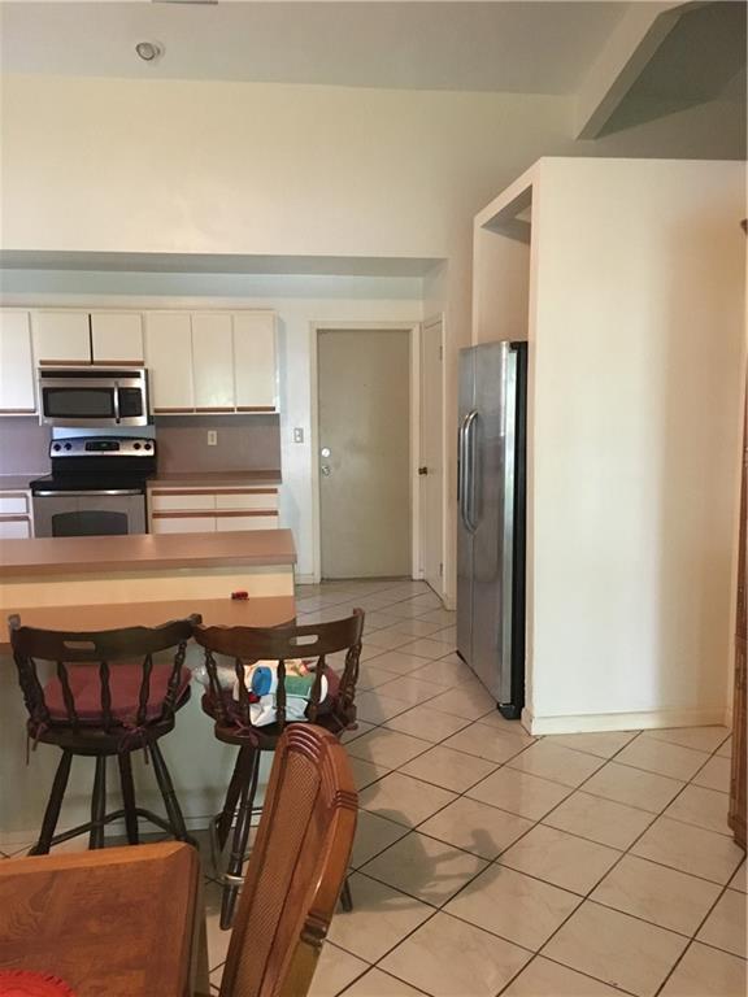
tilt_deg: -6.6
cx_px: 374
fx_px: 836
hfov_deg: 48.2
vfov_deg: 61.7
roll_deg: +1.6
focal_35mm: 29
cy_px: 498
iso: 320
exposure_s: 1/15
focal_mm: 4.15
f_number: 2.2
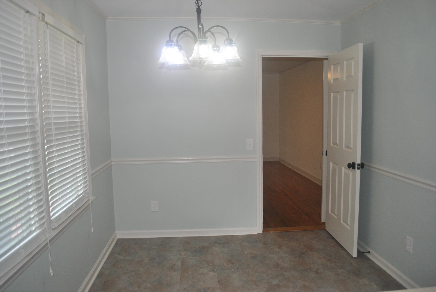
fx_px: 327
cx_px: 218
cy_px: 146
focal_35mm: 27
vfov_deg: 48.0
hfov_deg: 67.3
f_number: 3.5
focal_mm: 18
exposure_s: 1/60
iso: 200
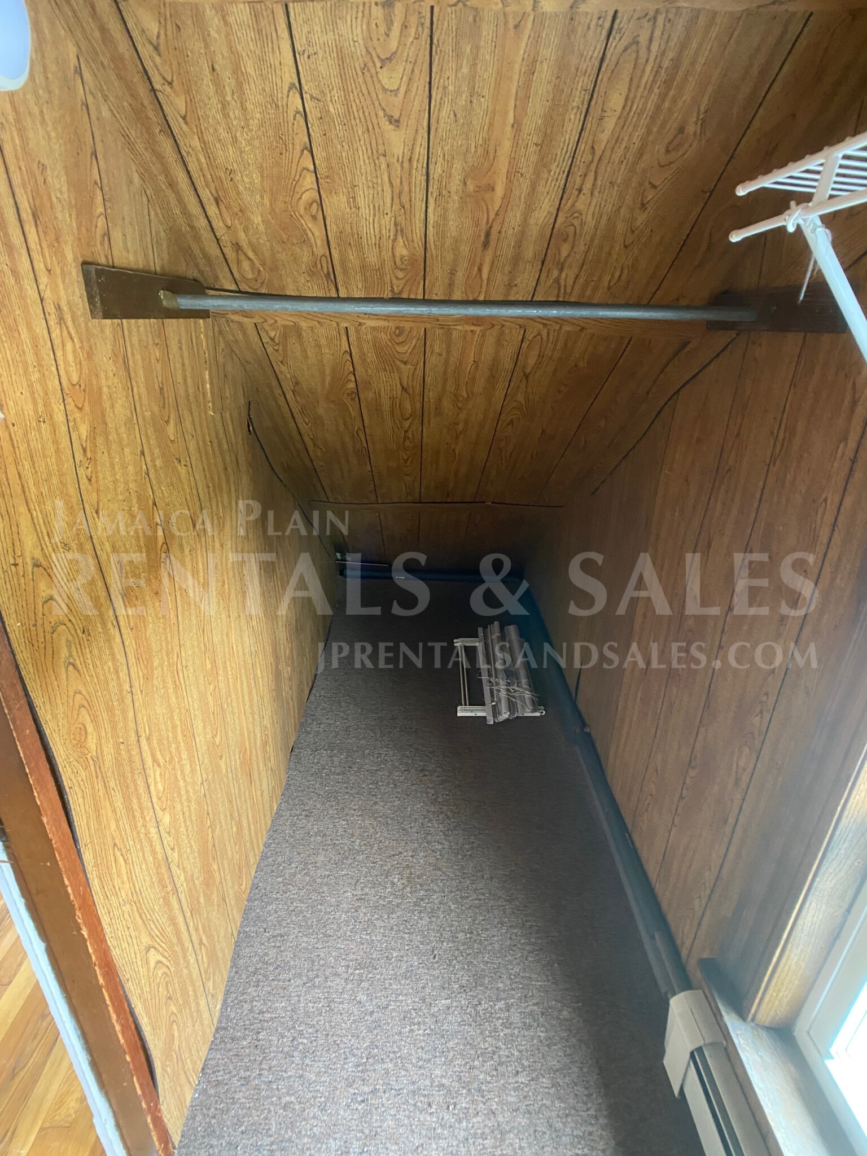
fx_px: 868
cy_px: 578
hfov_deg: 53.1
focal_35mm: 26
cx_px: 434
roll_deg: -1.1
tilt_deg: -22.0
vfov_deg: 67.3
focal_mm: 4.25
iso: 500
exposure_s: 1/44
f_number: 1.8
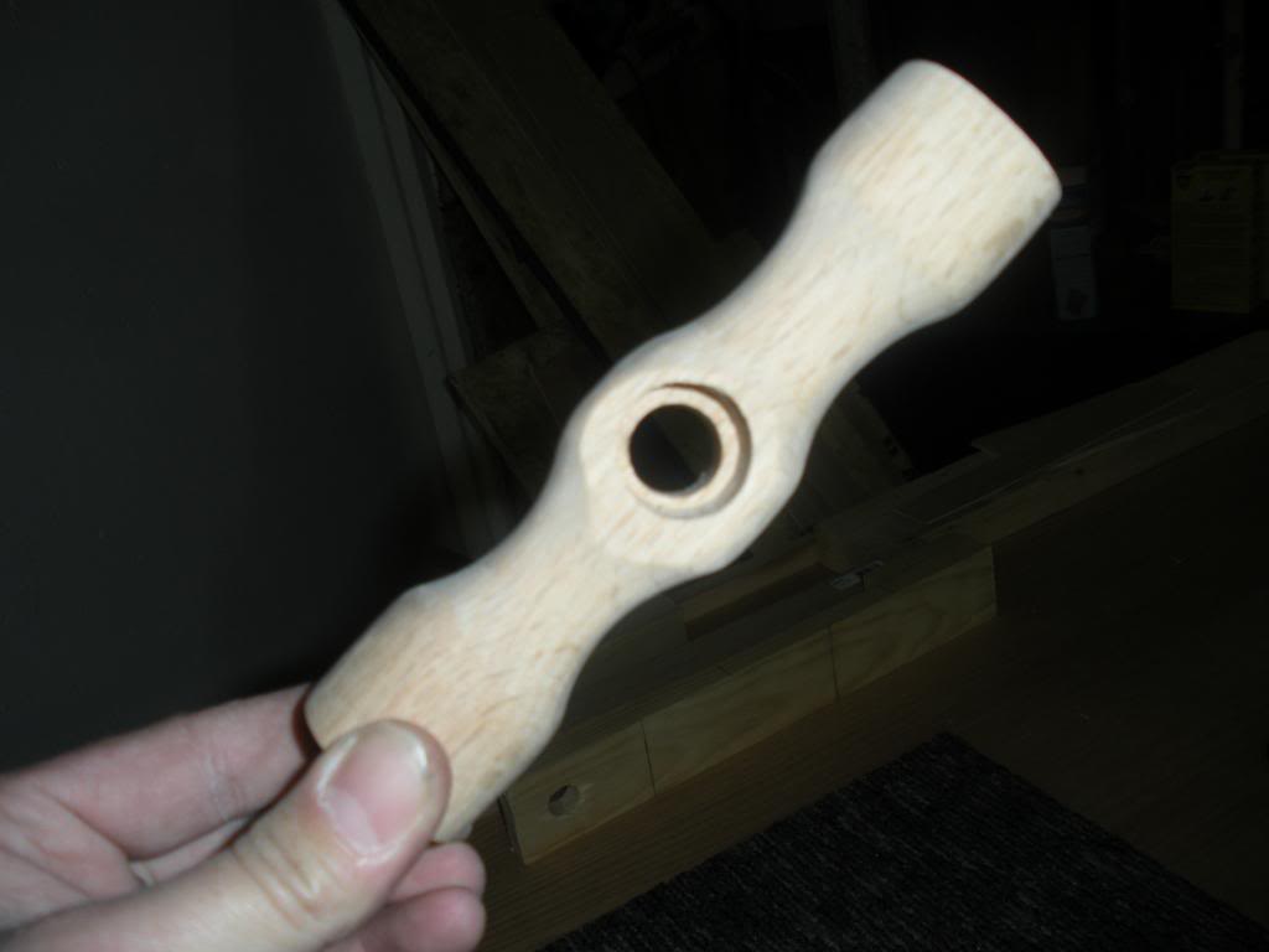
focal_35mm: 36
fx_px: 1320
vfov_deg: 39.7
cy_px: 476
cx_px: 634
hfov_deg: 51.4
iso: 64
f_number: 3.5
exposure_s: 1/60
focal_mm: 6.3
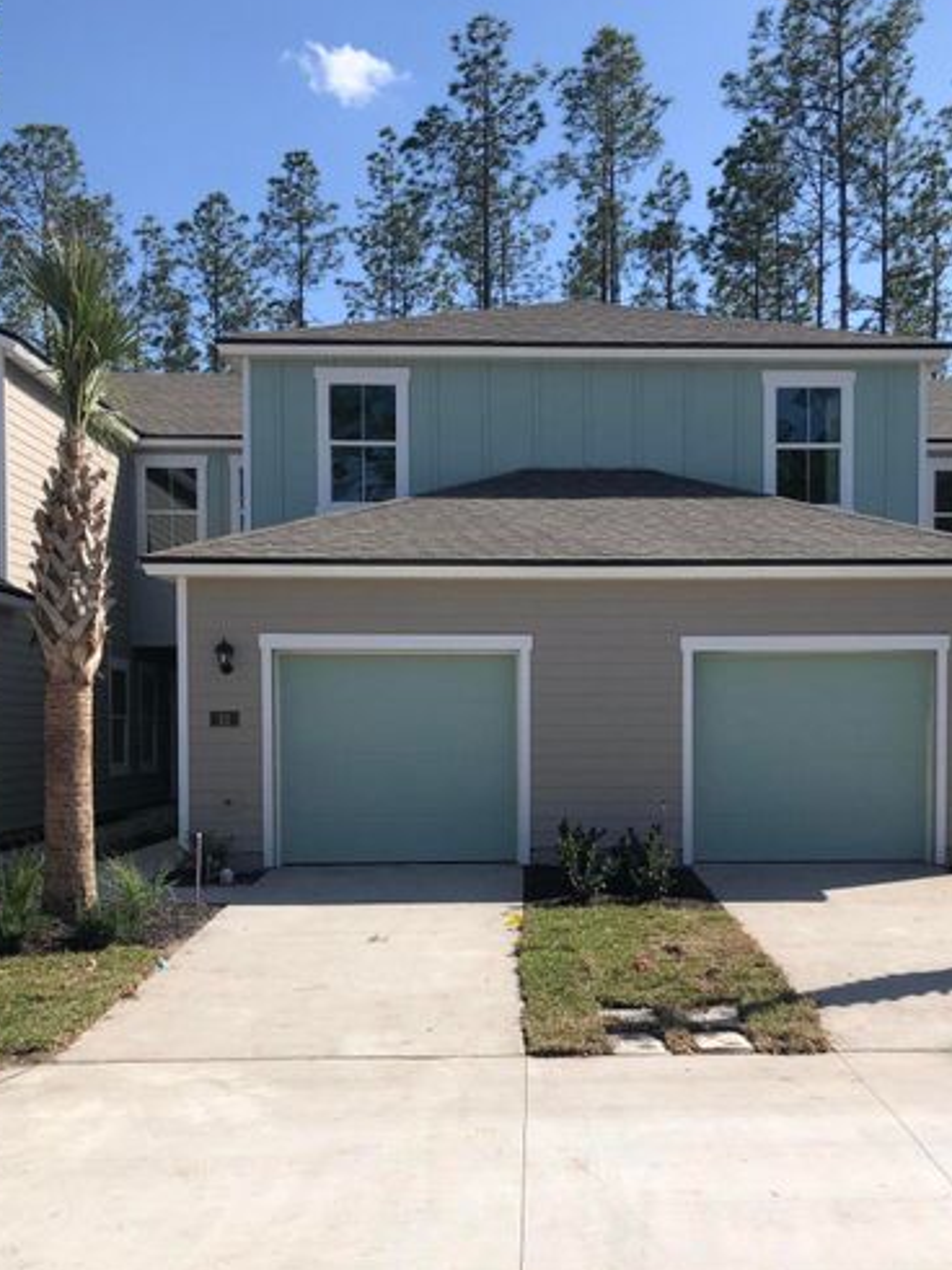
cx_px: 567
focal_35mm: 38
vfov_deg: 48.6
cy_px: 780
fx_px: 1394
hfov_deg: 37.6
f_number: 1.8
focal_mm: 3.99
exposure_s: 1/2433
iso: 20
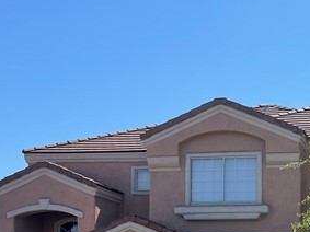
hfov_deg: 20.7
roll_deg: -0.6
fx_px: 841
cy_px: 315
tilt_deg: -0.1
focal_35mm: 94
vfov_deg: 14.9
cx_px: 243
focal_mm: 4.2
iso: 32
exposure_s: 1/3731
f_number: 1.6
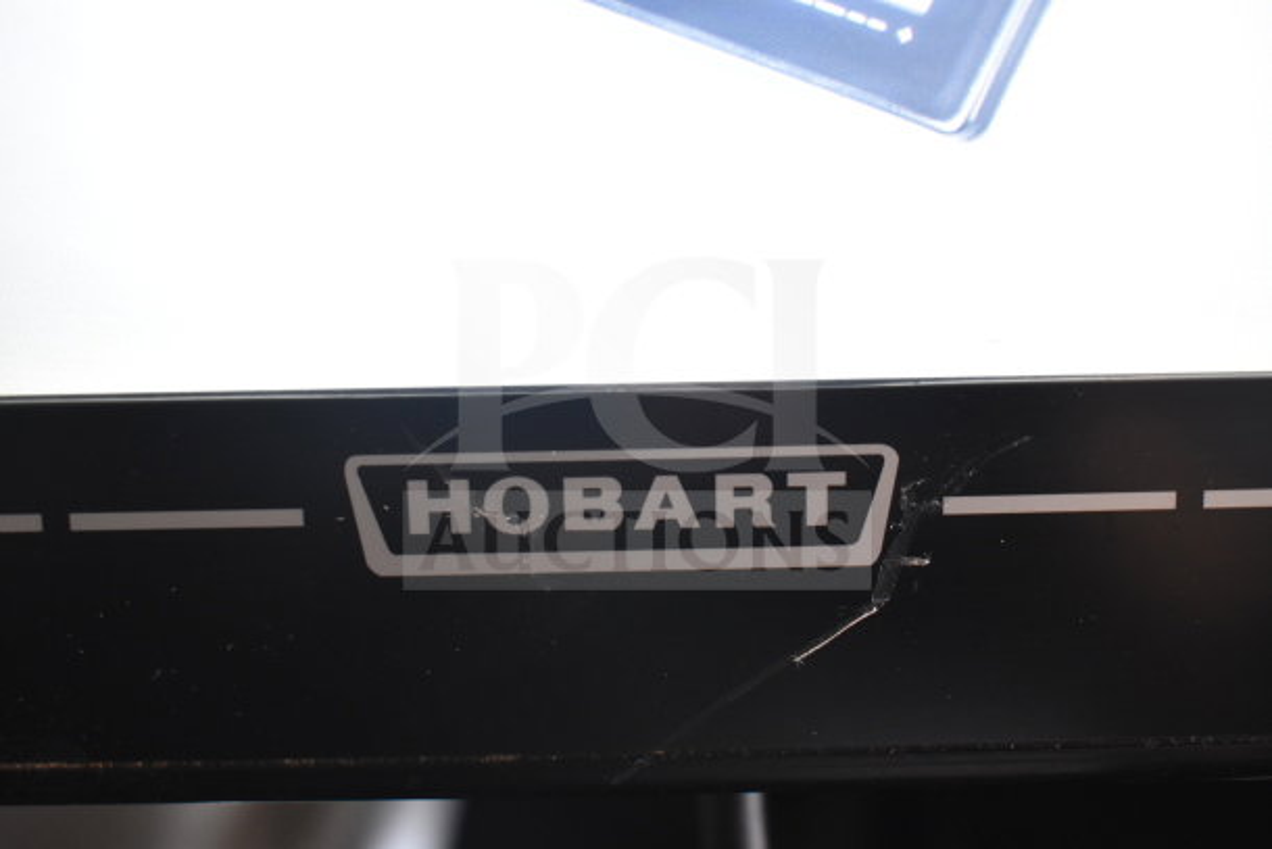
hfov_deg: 41.1
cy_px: 424
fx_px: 1696
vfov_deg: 28.1
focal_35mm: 48
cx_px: 636
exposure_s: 1/50
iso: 1600
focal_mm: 32
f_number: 4.5
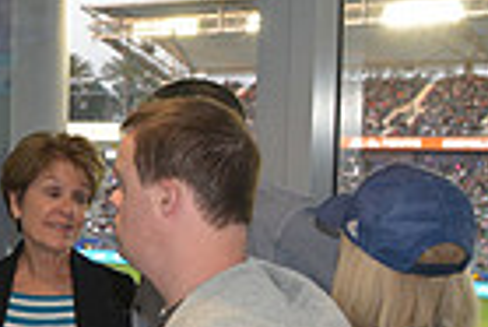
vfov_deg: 13.7
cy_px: 220
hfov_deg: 16.4
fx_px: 1357
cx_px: -442
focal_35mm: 100
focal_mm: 24
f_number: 7.1
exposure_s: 1/60
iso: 800
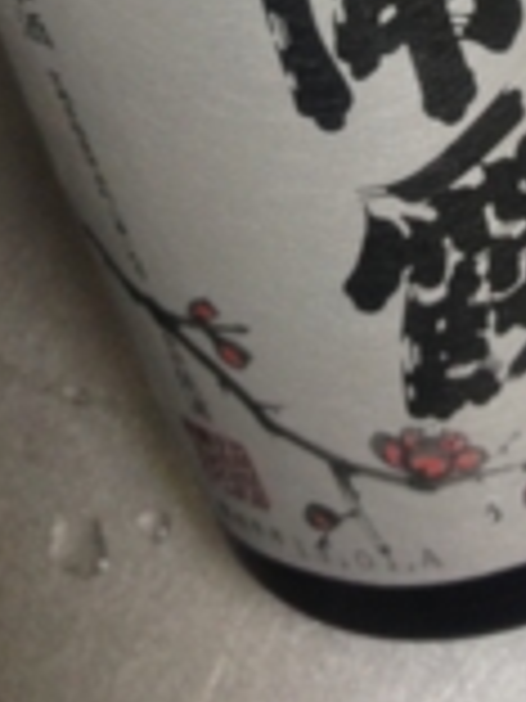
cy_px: -248
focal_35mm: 101
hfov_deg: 14.6
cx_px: 319
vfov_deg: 18.0
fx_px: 2046
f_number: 2.4
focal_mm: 4.28
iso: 250
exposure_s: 1/20
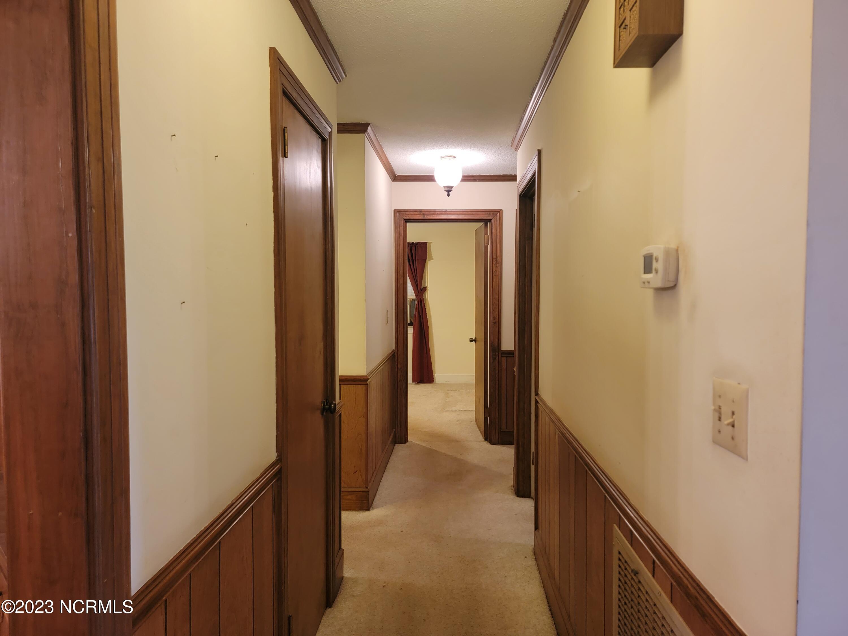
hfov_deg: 71.6
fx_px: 588
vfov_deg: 56.8
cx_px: 424
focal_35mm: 24
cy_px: 318
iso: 320
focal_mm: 6.7
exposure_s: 1/40
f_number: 1.8
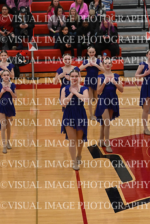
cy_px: 112
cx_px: 75
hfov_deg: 8.3
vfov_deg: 12.4
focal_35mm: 165
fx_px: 1031
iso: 5000
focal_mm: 110
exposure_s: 1/400
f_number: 4
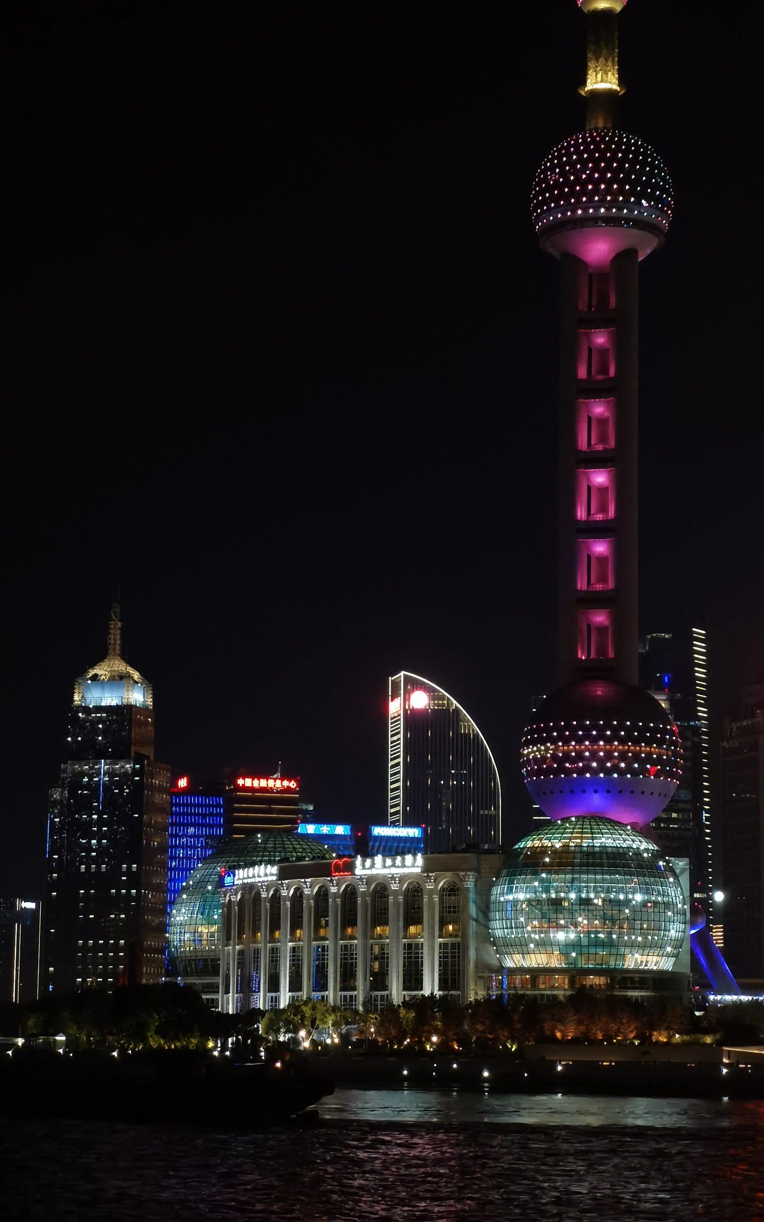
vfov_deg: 24.6
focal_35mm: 84
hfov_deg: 15.6
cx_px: 358
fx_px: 2798
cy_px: 612
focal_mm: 7.48
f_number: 2.4
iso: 800
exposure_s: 1/60.2
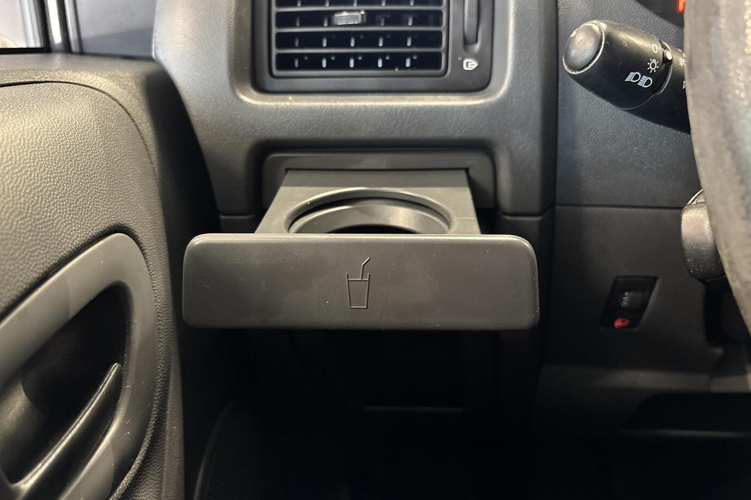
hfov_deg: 65.5
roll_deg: +1.4
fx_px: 584
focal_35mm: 28
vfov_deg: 46.4
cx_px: 387
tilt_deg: -24.9
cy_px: 240
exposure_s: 1/30
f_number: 1.6
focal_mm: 5.96
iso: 640
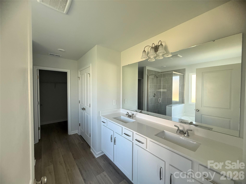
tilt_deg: -1.3
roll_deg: -0.3
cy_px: 92
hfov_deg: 102.1
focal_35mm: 14
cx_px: 123
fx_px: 99
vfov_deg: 85.7
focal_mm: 2.22
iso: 200
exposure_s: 1/99
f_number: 2.2
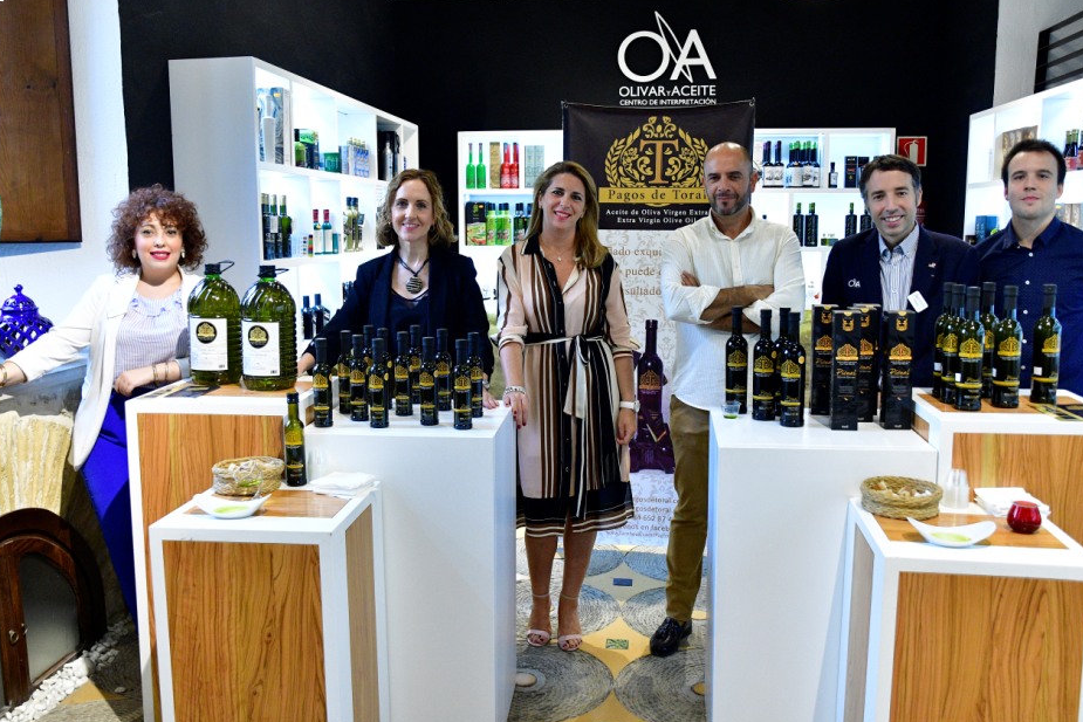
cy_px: 339
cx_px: 544
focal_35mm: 32
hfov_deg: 59.4
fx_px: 949
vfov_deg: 41.6
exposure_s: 1/100
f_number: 4
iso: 2500
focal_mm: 19
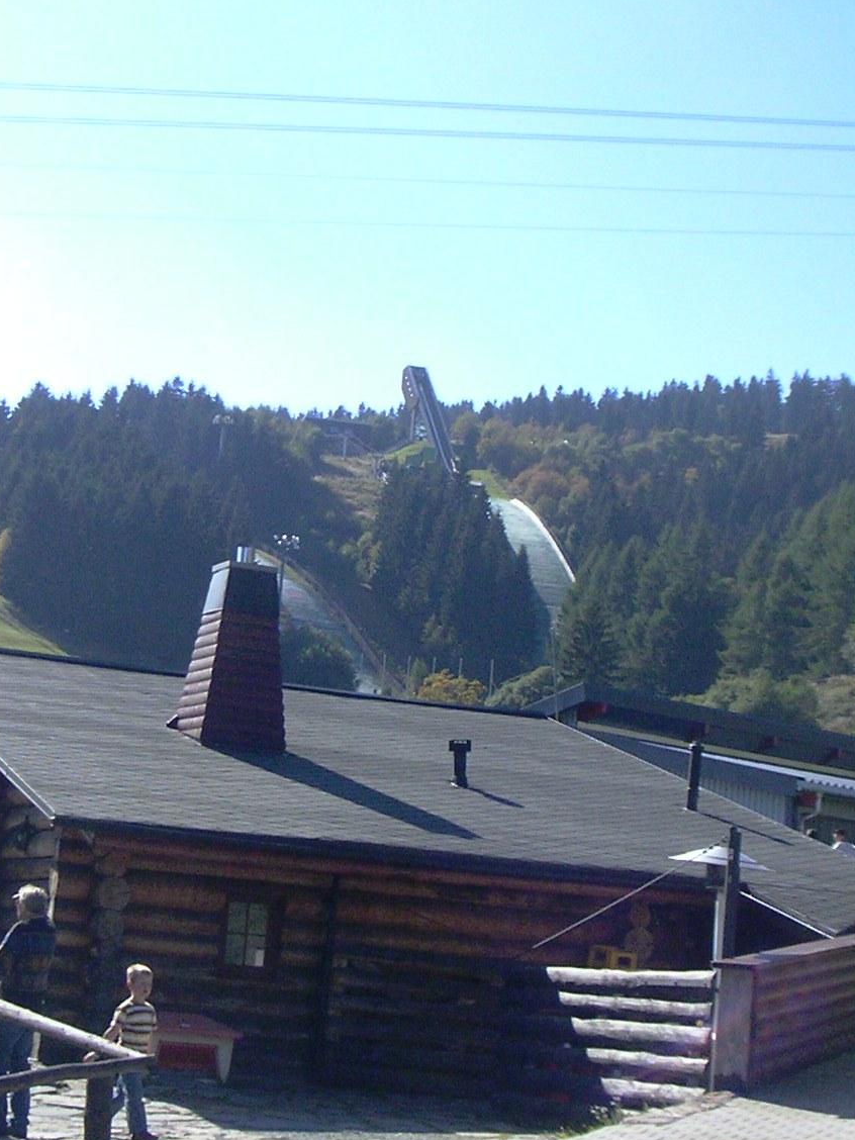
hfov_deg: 21.3
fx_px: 2272
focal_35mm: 69
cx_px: 362
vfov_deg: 28.1
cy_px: 498
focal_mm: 6
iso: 160
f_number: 6.7
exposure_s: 1/45
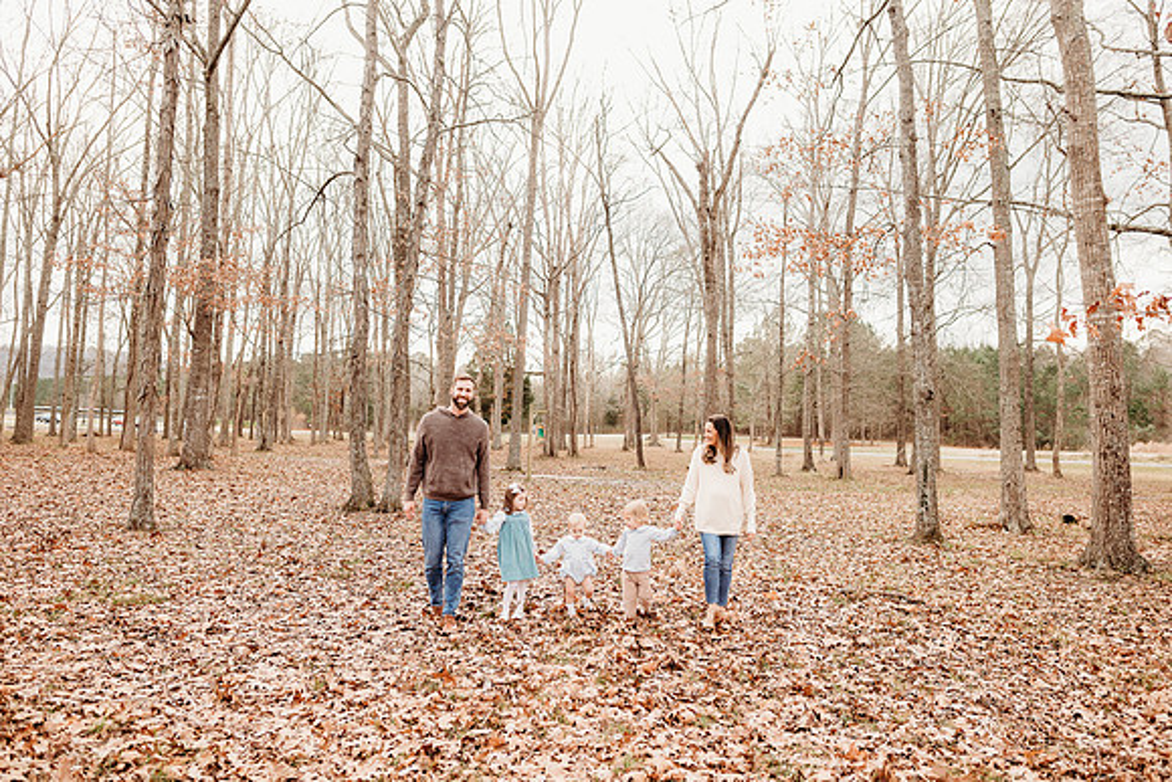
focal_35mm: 24
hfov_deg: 73.7
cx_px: 586
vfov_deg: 53.2
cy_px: 391
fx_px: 781
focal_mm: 24
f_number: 3.2
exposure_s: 1/250
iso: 200
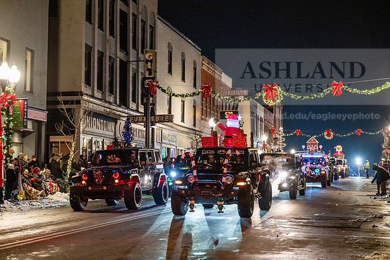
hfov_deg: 28.4
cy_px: 130
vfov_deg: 19.2
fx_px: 769
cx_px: 195
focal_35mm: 71
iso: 5000
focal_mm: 71
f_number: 3.2
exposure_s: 1/200
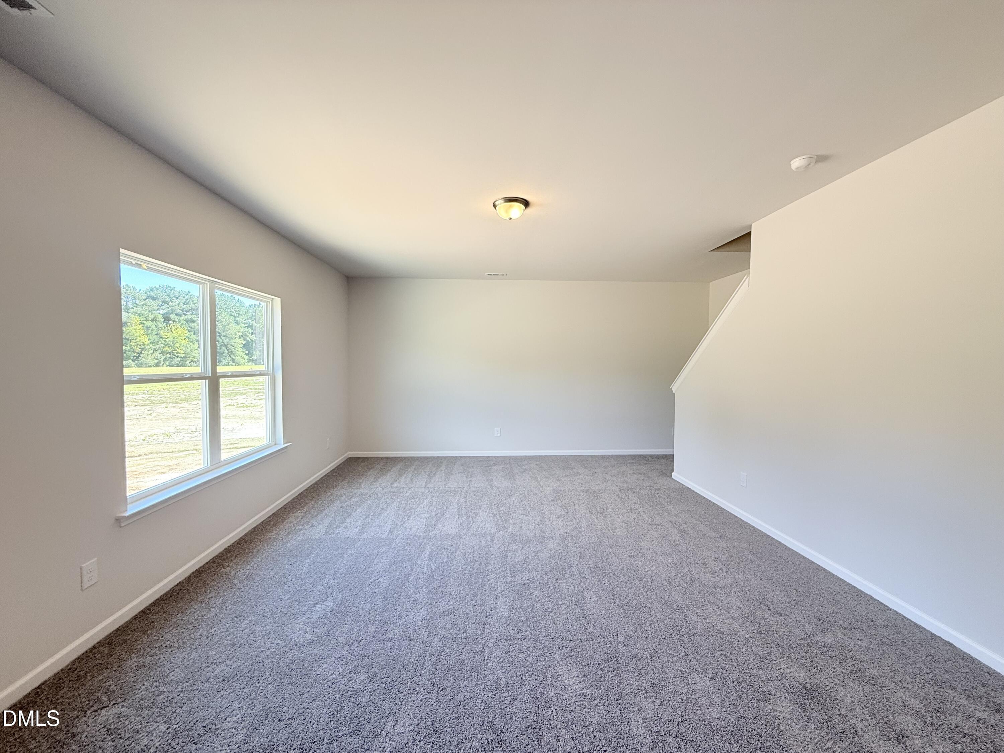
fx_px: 406
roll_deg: -0.3
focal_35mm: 14
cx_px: 502
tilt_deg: -1.9
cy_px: 376
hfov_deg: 102.1
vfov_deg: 85.7
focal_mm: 2.22
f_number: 2.2
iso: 100
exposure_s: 1/120
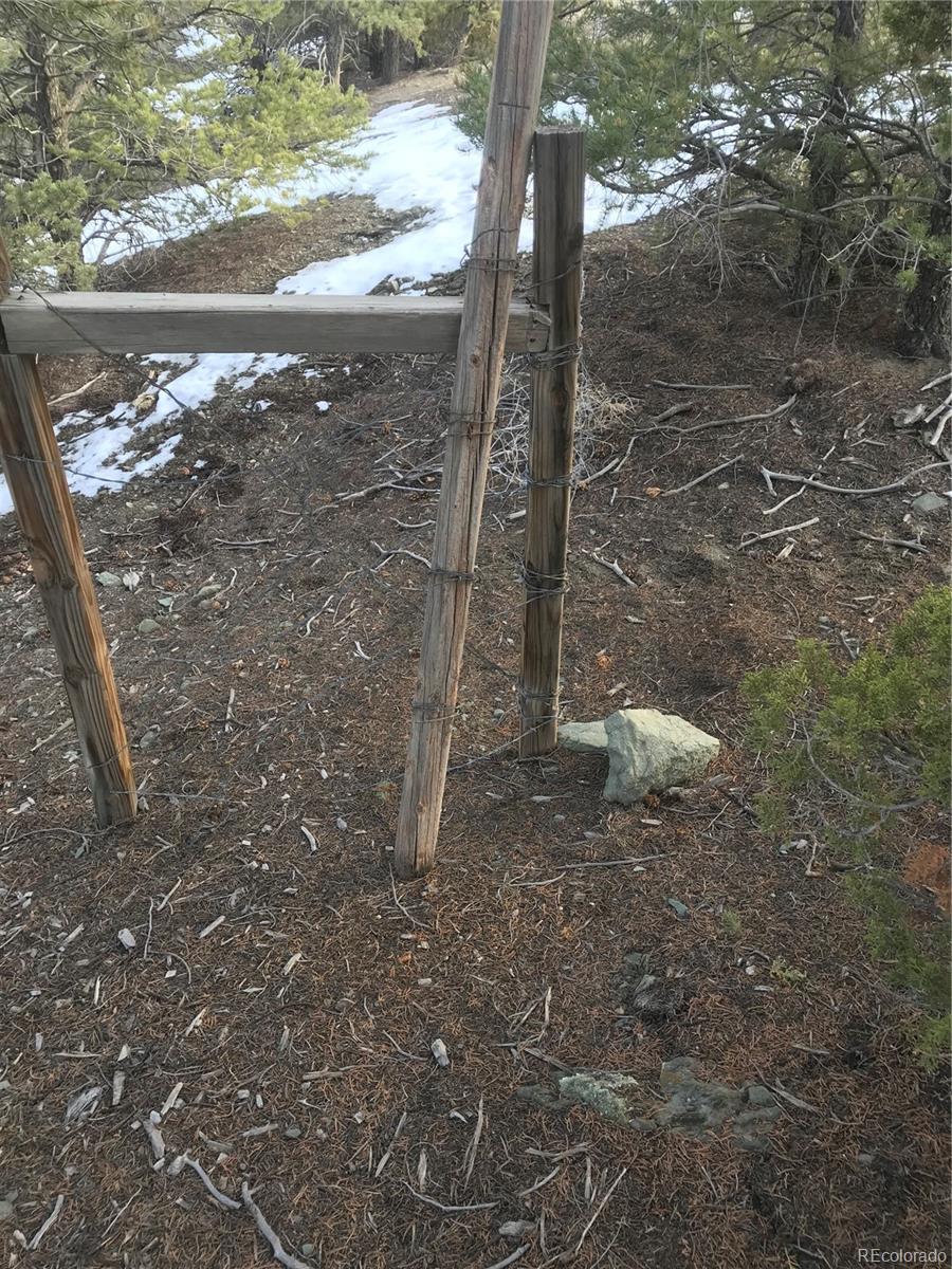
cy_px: 634
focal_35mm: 28
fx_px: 1027
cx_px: 476
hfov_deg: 49.7
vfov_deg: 63.4
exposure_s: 1/40
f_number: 1.8
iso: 20
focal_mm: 3.99
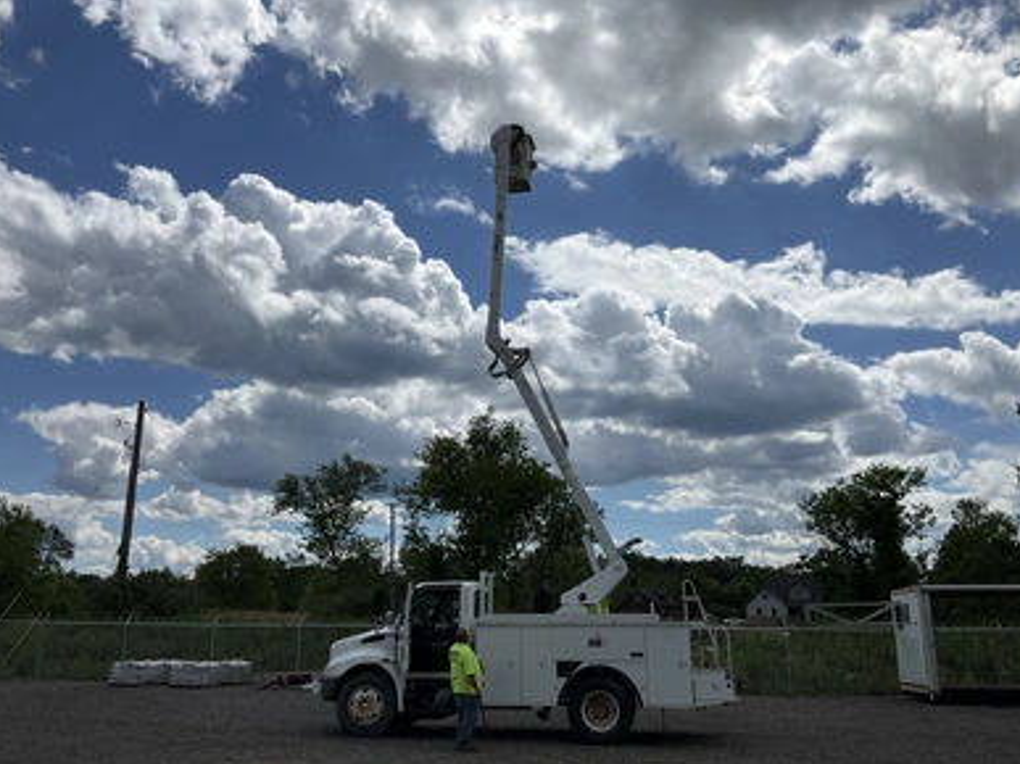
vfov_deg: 46.8
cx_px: 517
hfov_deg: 60.0
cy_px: 390
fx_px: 884
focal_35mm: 30
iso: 25
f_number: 1.8
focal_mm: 3
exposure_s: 1/6536
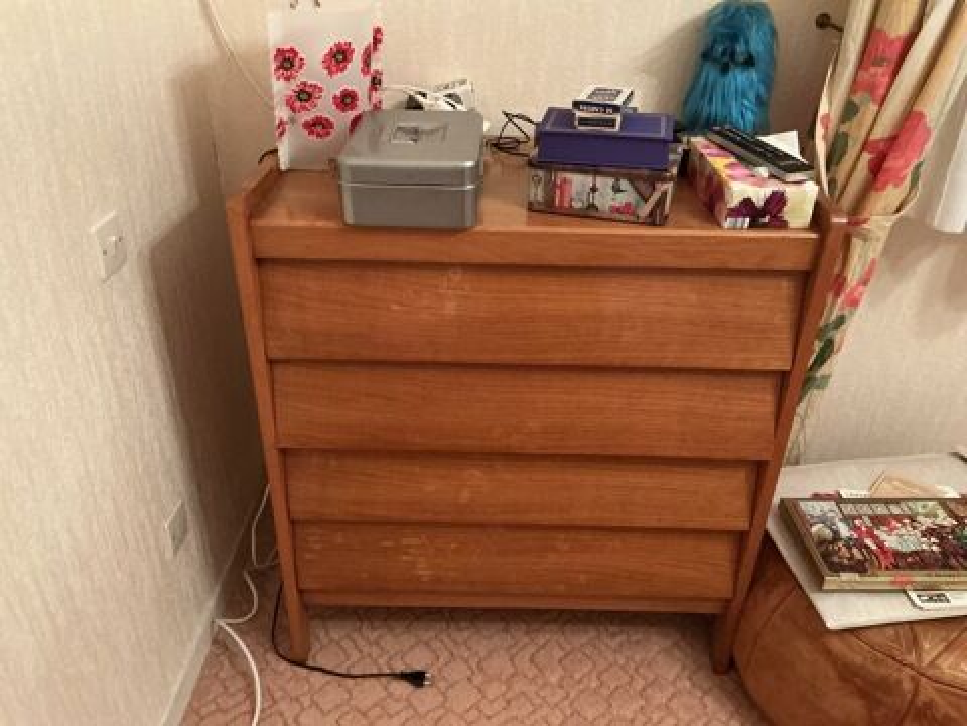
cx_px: 484
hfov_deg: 61.7
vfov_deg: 48.2
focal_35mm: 29
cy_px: 363
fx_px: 810
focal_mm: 3
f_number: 1.8
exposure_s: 1/30
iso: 500
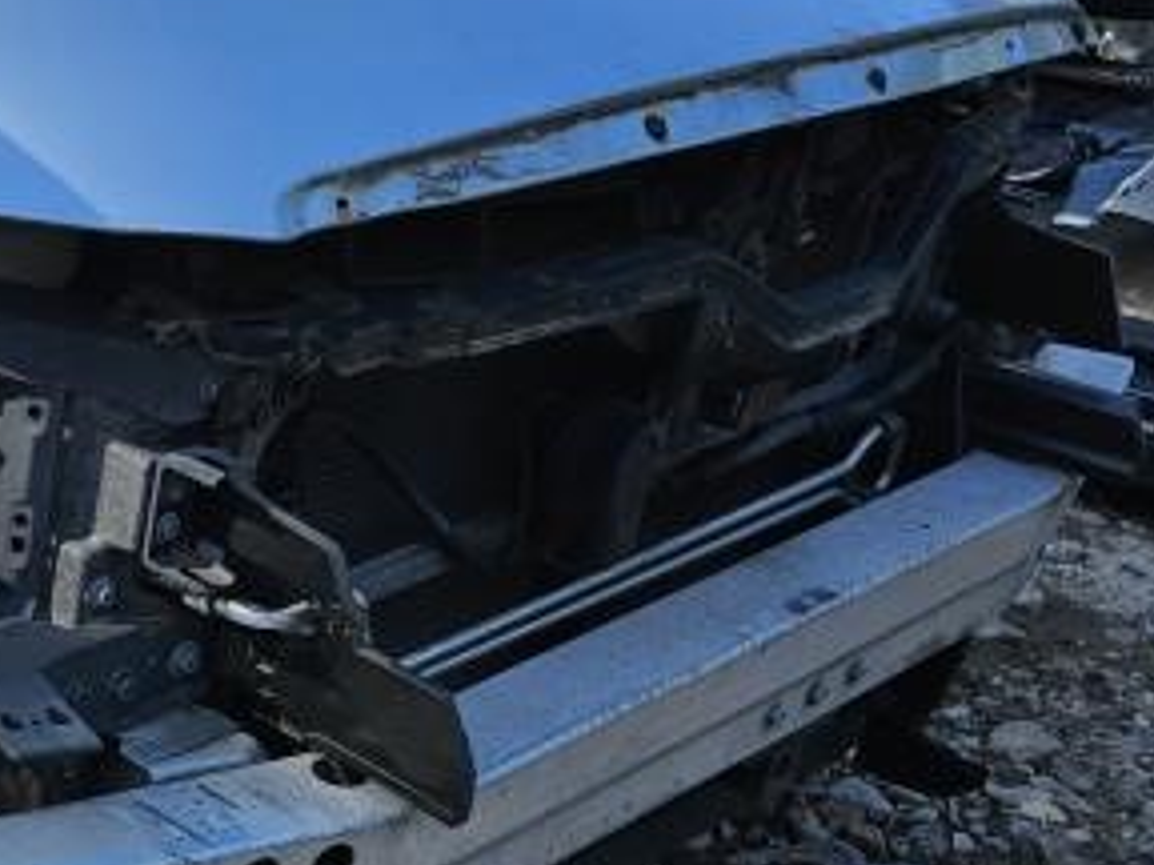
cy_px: 689
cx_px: -288
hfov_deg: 26.4
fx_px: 2134
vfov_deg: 22.6
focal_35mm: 64
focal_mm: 6.3
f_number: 1.7
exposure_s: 1/444
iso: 20
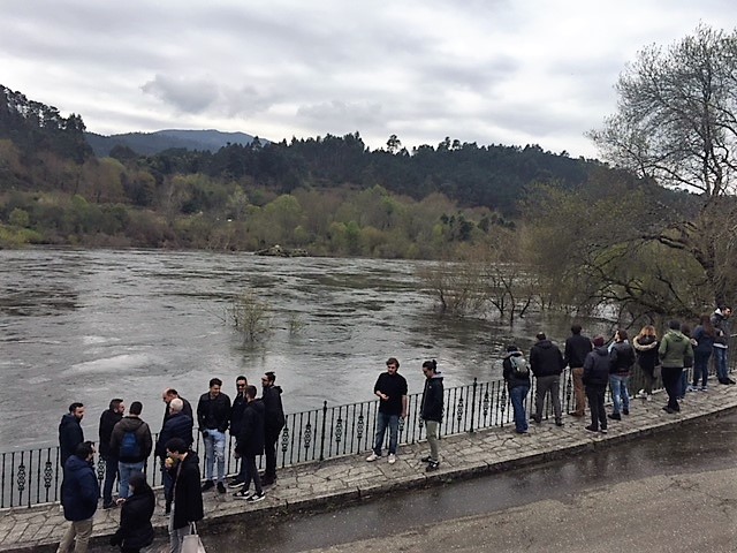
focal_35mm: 29
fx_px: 617
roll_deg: -3.7
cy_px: 276
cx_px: 368
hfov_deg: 61.7
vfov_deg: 48.2
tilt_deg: -4.2
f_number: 2.2
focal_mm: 4.15
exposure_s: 1/2198
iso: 32
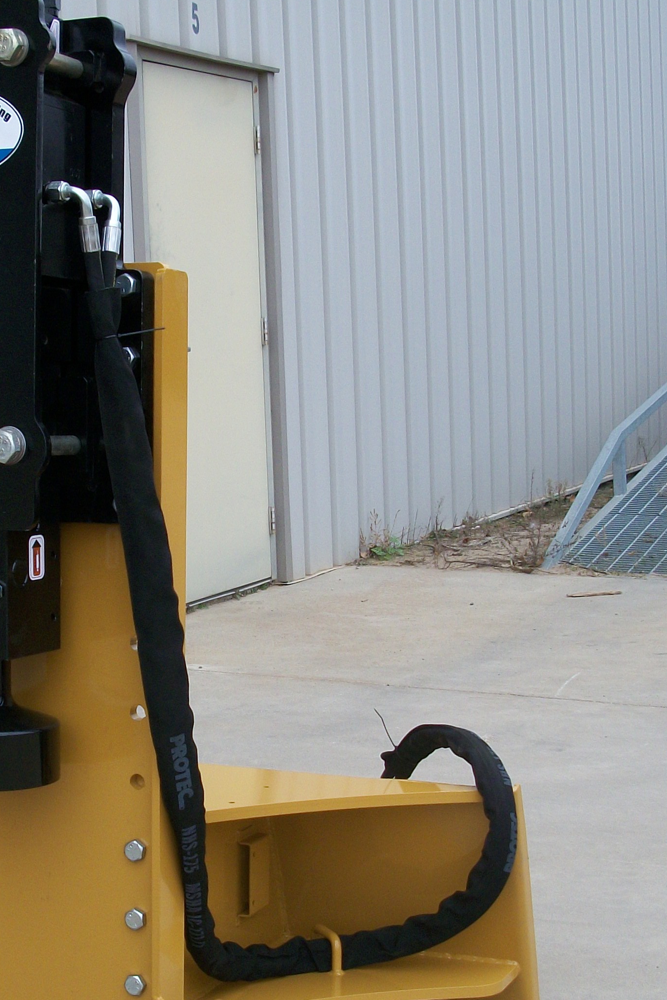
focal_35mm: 65
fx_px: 1806
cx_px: 178
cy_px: 609
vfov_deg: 30.9
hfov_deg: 20.8
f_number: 3.1
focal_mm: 6.3
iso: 80
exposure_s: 1/200
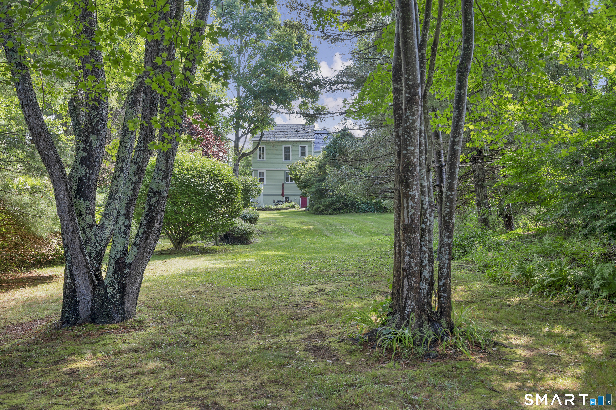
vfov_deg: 43.6
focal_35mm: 30
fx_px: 513
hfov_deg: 62.0
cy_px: 205
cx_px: 308
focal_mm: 30
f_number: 7.1
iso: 320
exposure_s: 1/200
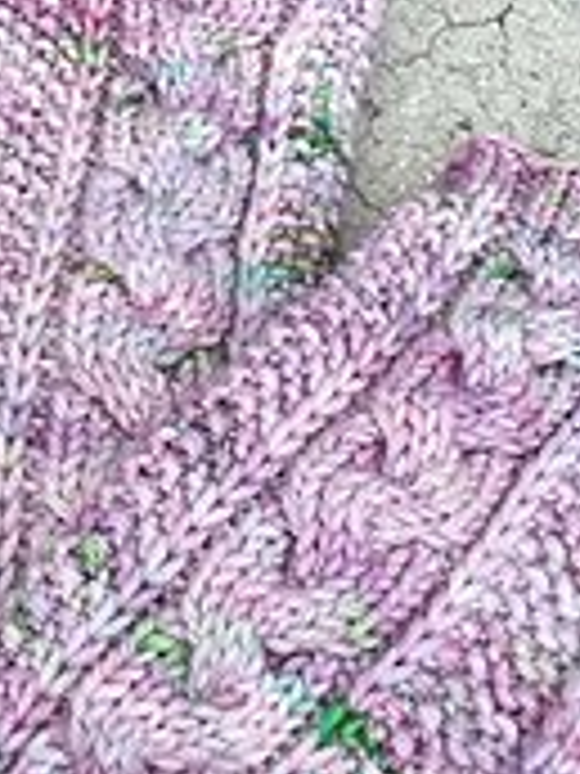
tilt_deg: -48.1
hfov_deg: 13.5
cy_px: -9
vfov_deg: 17.8
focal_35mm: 108
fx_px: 2413
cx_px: -27
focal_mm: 4.15
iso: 25
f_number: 2.2
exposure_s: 1/668
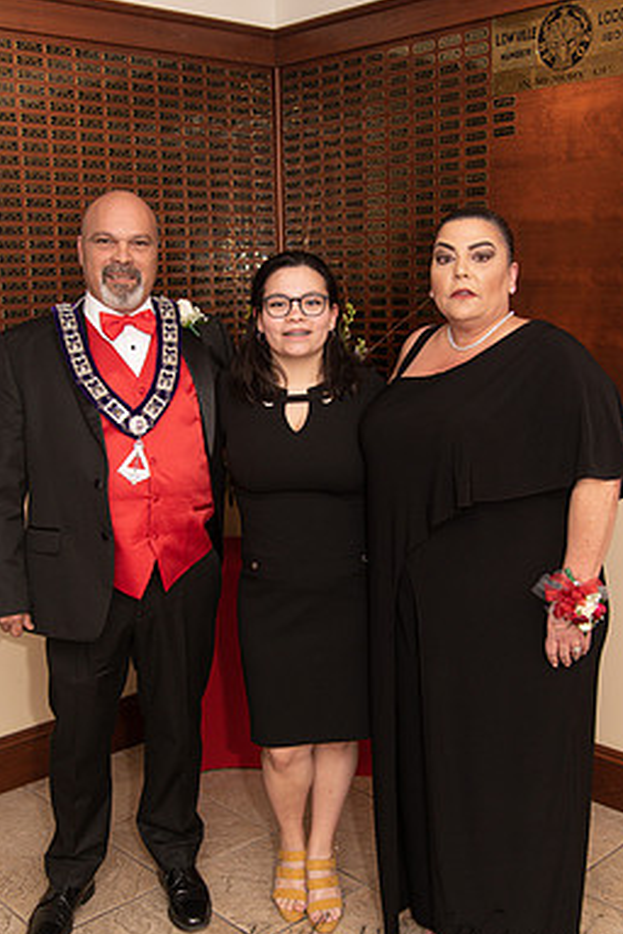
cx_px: 285
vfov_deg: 47.4
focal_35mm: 41
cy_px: 445
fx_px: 1064
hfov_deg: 32.6
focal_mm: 35
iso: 800
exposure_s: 1/200
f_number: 4
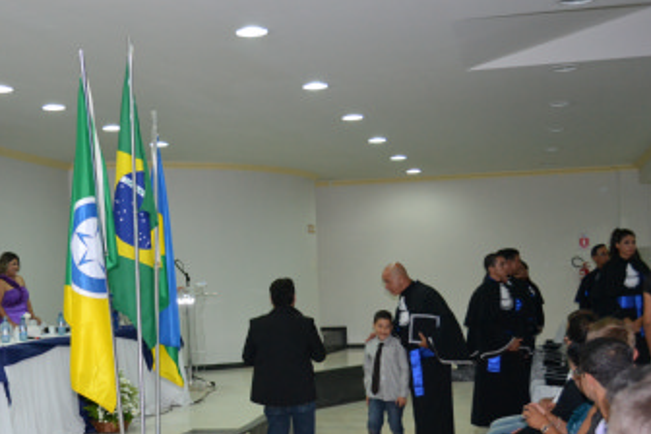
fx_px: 1049
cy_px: 317
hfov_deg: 34.0
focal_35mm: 58
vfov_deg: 23.2
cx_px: 196
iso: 1600
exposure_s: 1/60
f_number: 4.2
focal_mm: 26
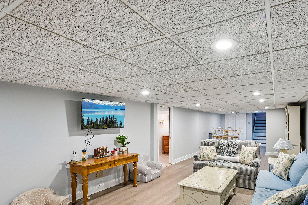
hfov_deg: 82.8
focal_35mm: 20
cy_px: 125
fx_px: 171
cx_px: 188
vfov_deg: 61.3
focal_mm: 14
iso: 400
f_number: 8
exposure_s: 1/5
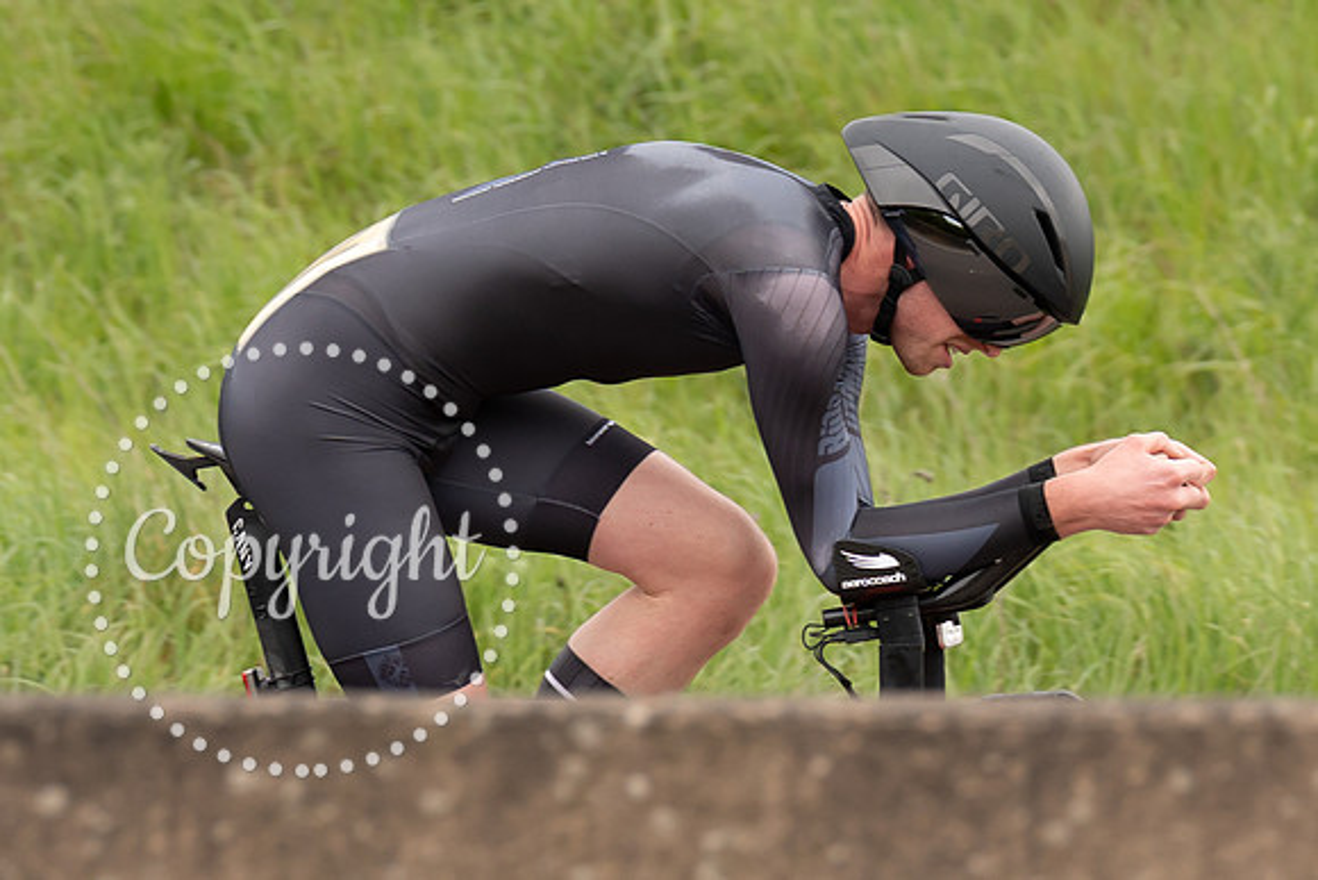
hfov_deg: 3.1
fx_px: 24141
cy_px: 347
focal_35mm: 659
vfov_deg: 2.1
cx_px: 914
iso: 320
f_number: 4
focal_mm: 200
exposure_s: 1/1000
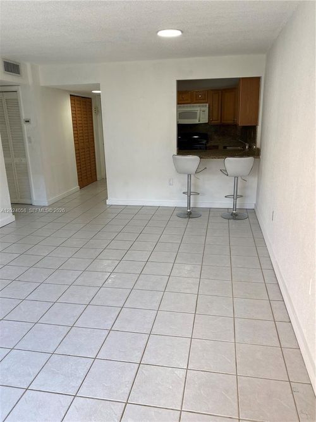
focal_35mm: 26
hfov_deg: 53.0
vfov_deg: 67.3
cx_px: 158
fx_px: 317
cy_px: 211
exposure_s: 1/120
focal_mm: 4.25
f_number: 1.8
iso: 64
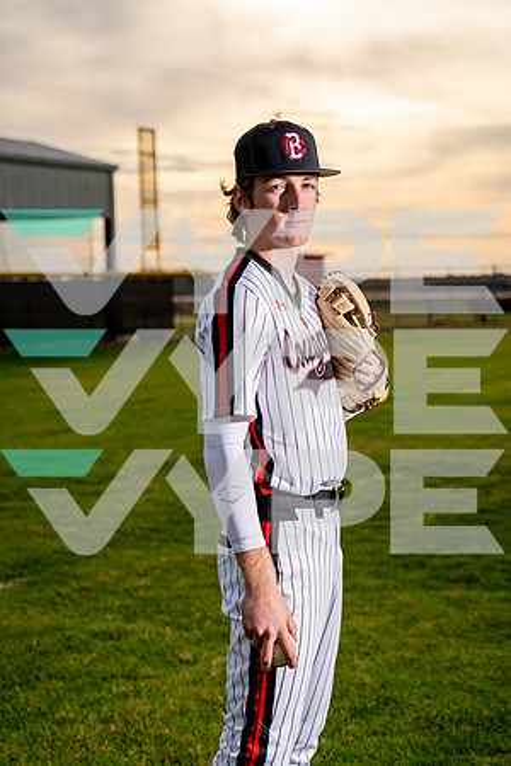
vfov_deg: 30.1
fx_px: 1426
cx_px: 256
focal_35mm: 67
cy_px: 383
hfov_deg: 20.3
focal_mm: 67
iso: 100
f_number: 4
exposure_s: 1/1000
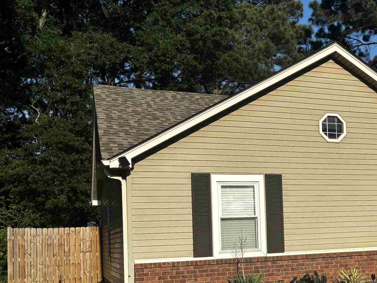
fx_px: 599
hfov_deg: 32.0
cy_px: 200
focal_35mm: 55
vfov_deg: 26.3
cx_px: 384
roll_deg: +2.0
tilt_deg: +3.2
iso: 50
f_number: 1.6
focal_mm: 5.96
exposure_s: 1/3534
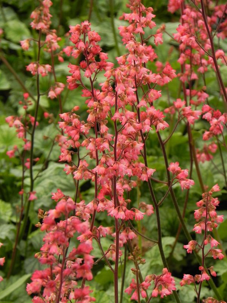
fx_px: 2544
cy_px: 152
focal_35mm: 291
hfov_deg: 5.1
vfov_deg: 6.8
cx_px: 114
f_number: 5
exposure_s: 1/400
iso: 160
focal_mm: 51.8
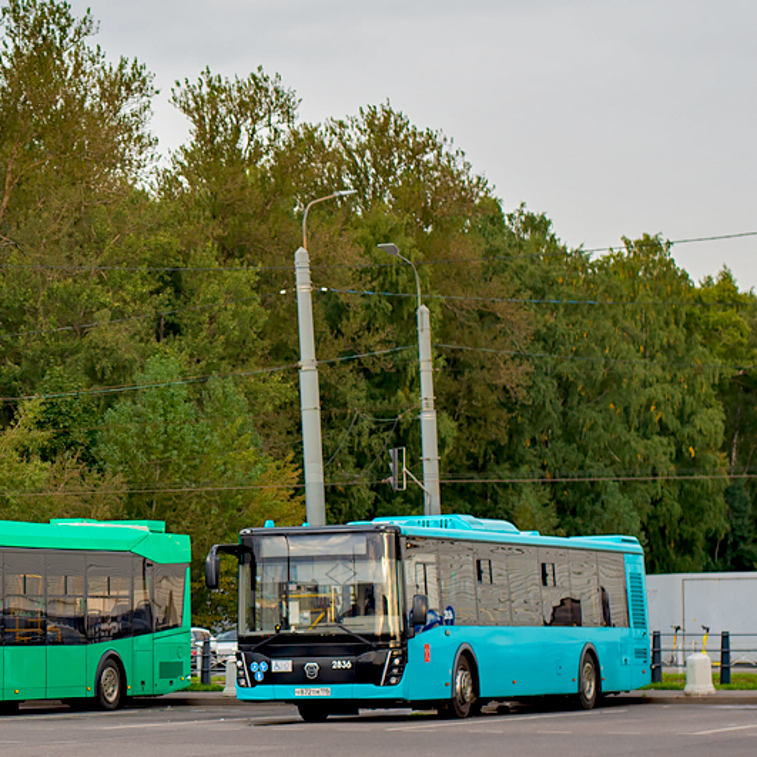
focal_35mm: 120
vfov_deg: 14.5
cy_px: 415
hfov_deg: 14.0
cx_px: -222
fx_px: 2969
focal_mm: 50
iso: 200
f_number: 5.6
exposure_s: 1/100
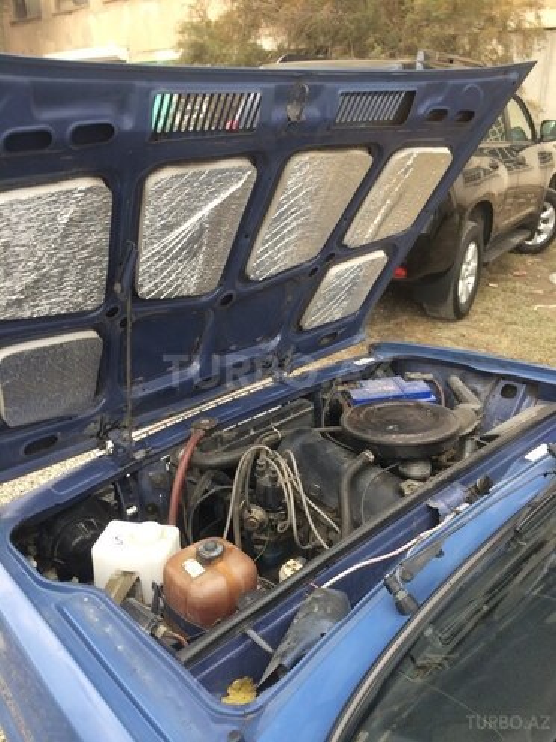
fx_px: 621
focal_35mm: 29
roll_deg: +2.9
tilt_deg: -24.9
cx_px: 278
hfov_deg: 48.2
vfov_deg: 61.7
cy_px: 371
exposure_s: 1/126
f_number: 2.2
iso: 32
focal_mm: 4.15
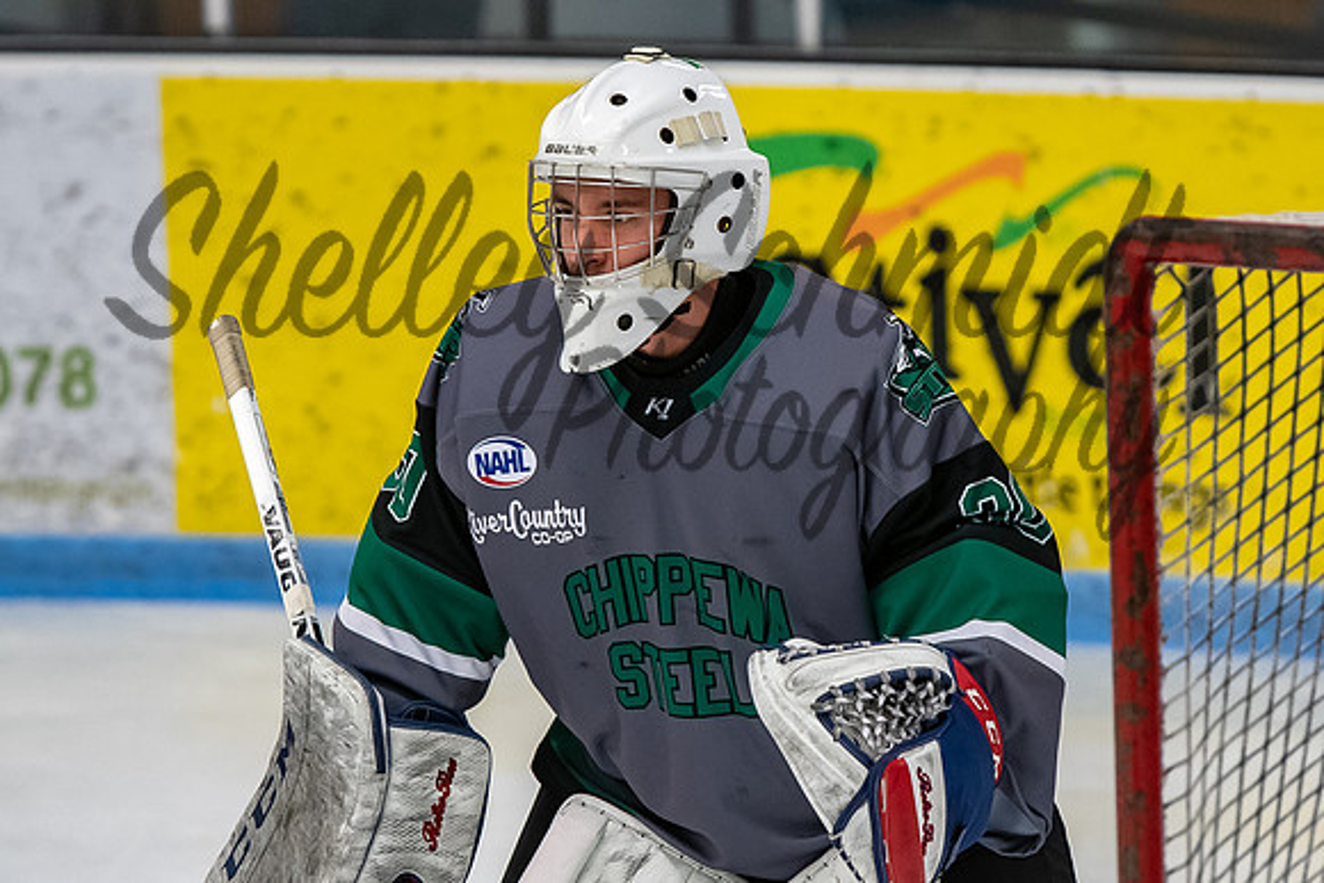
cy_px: 427
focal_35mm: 432
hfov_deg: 4.8
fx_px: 15898
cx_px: 710
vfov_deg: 3.2
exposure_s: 1/800
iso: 2500
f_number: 3.5
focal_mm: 200
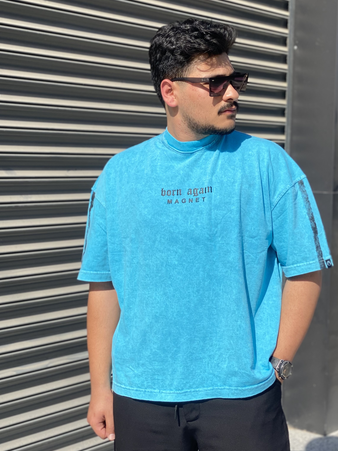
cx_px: 200
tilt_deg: -0.9
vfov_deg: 28.1
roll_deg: -1.1
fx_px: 898
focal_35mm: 69
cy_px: 201
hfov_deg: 21.3
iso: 20
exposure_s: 1/1712
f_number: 2
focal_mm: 6
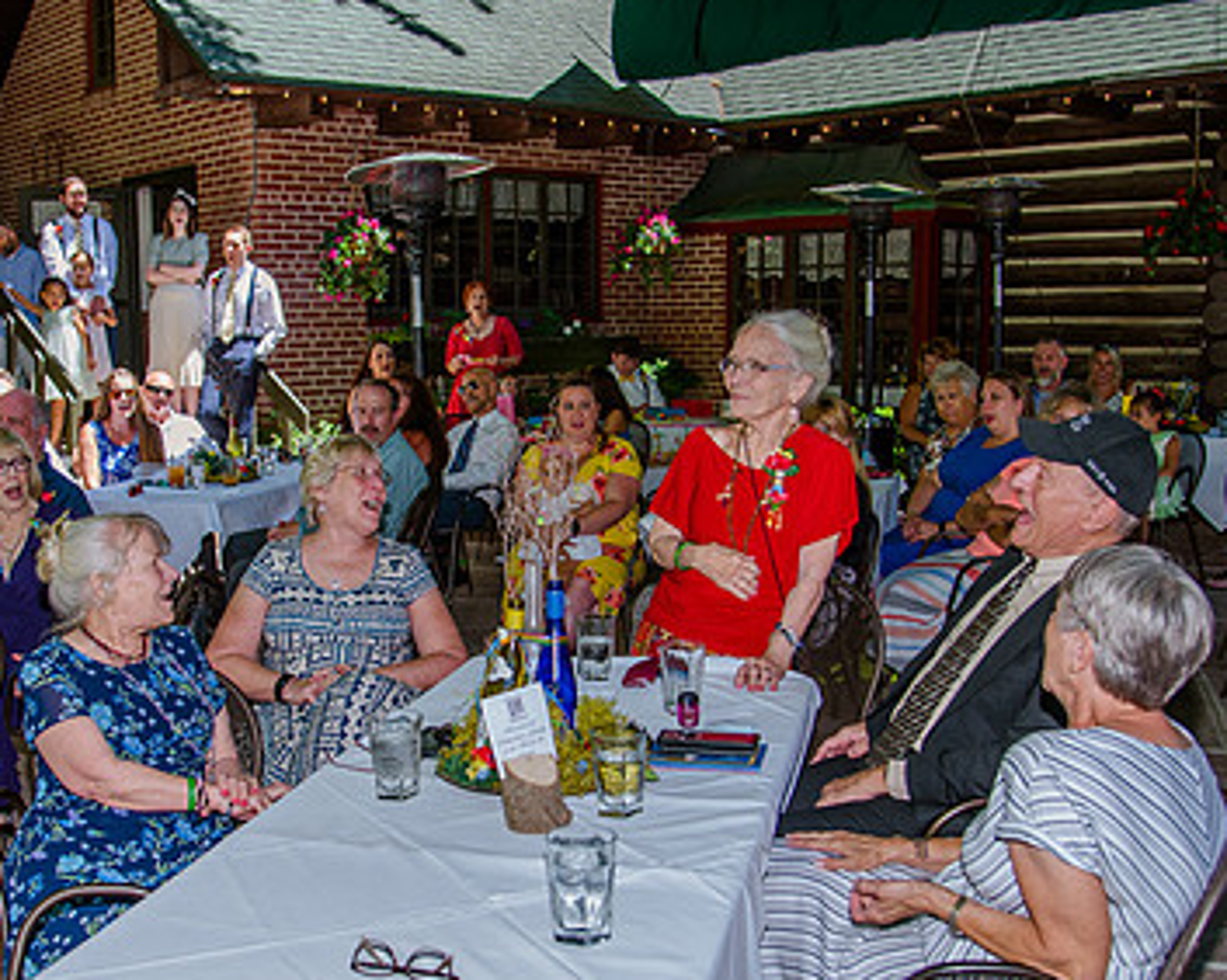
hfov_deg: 44.3
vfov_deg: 36.4
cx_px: 439
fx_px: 1488
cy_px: 546
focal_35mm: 41
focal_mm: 24
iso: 250
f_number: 4.5
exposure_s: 1/320
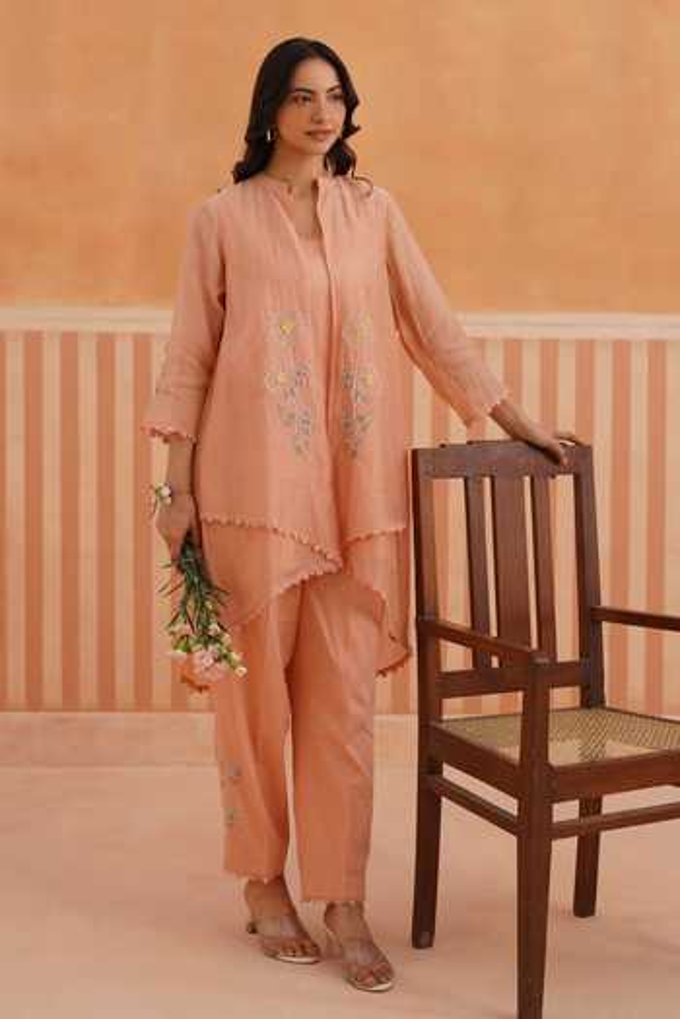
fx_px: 1402
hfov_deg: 27.3
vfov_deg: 40.0
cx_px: 340
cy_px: 510
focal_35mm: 50
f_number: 4
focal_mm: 49.5
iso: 320
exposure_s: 1/125
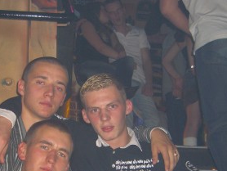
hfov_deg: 23.7
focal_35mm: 82
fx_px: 538
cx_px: 70
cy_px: 158
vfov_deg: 17.7
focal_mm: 7.9
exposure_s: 1/60
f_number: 2.8
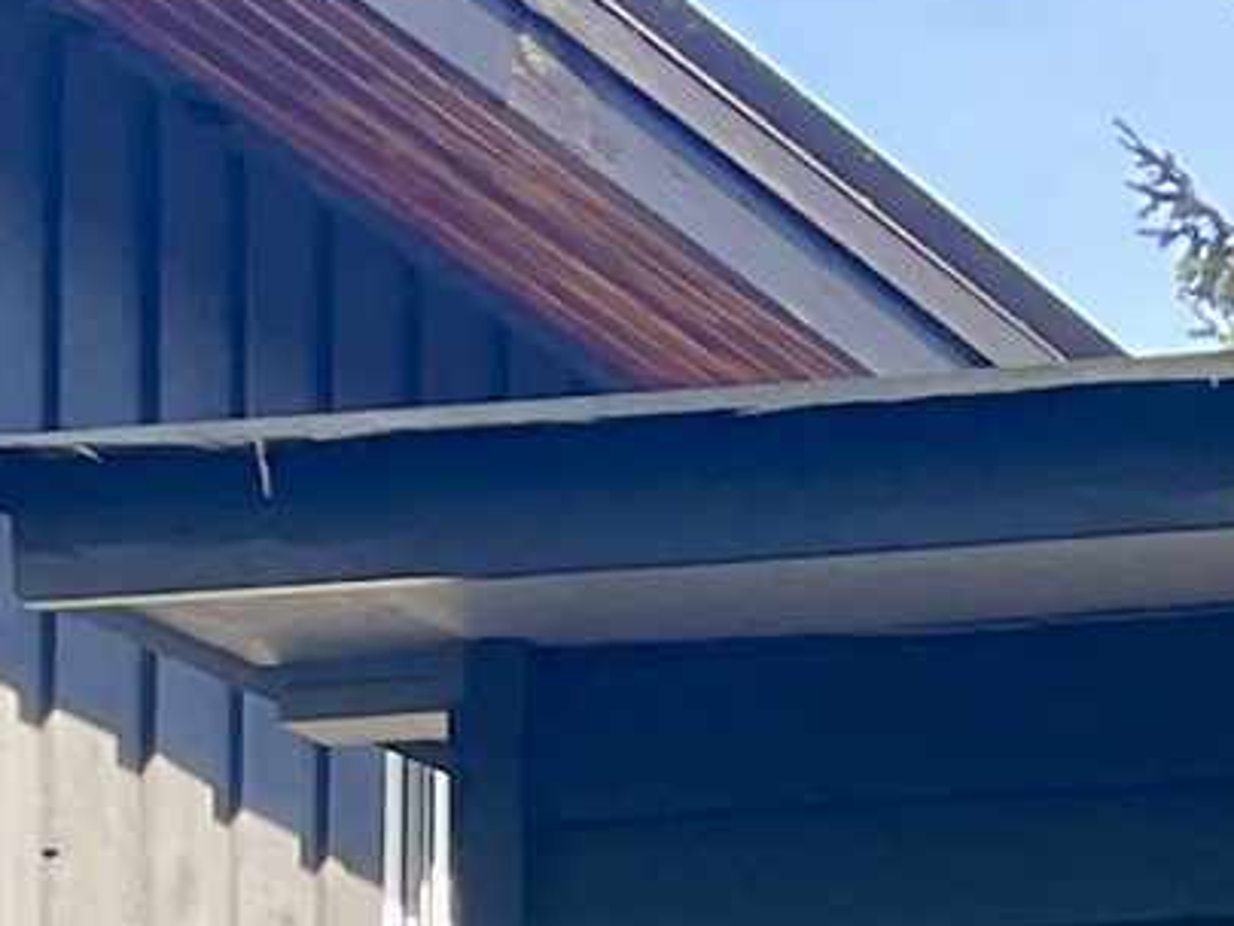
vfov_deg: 6.6
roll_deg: -0.5
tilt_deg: -0.3
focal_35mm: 197
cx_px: 3120
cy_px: 3171
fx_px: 7025
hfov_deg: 8.9
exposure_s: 1/276
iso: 32
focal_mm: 4.2
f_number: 1.6
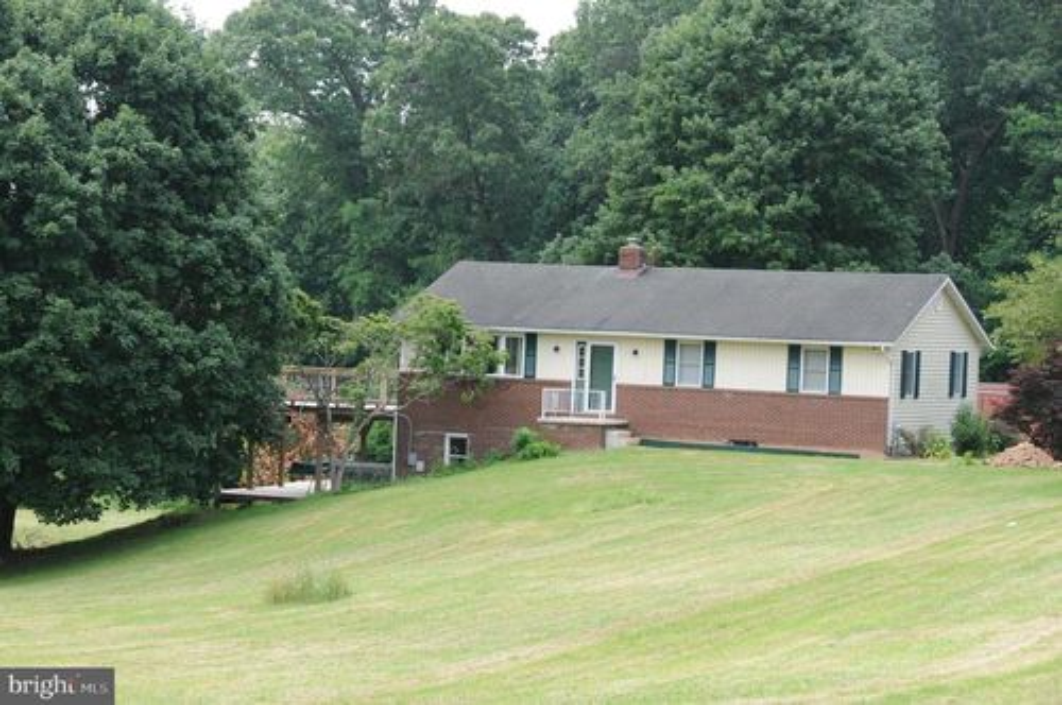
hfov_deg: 21.9
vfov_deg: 14.7
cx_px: 531
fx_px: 2740
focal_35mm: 93
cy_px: 352
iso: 200
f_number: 7.1
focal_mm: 62
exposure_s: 1/200
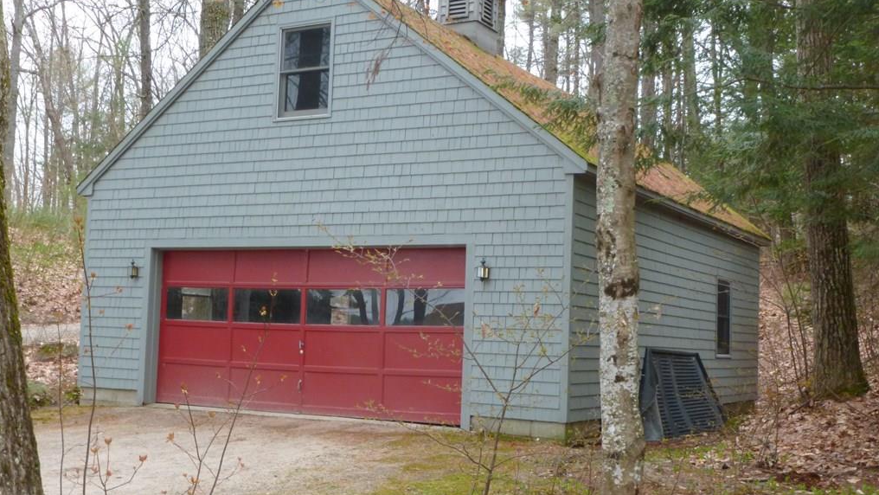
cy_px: 254
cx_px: 437
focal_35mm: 45
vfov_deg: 26.5
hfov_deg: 45.5
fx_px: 1049
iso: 200
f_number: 3.9
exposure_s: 1/60
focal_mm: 7.4
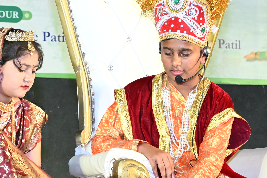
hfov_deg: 16.7
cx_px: 36
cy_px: 186
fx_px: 897
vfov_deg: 11.2
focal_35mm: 121
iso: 4000
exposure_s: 1/125
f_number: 5.6
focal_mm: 41
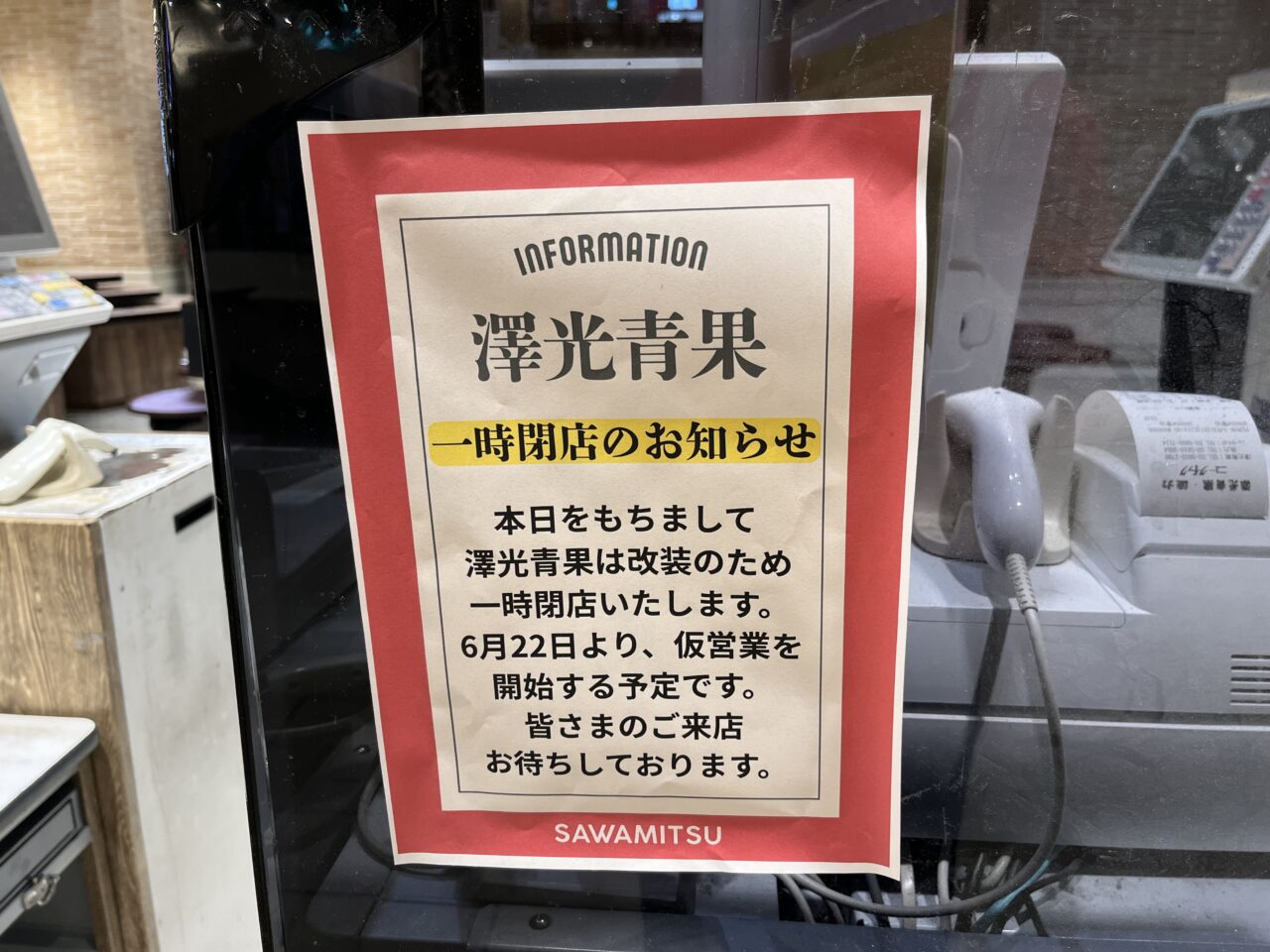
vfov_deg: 53.1
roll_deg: -0.6
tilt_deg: -14.7
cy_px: 476
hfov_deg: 67.3
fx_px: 954
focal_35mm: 26
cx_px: 635
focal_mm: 5.1
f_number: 1.6
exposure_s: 1/100
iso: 80
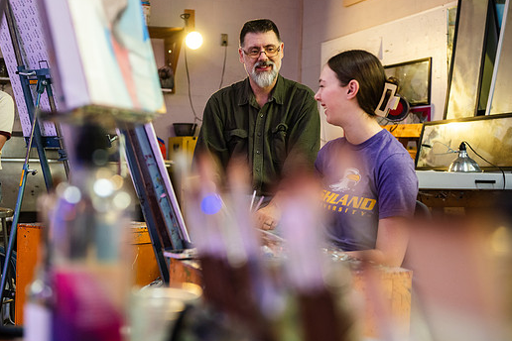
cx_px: 246
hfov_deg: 36.9
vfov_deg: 25.1
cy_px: 169
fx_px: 768
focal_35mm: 54
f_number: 3.2
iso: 1250
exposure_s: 1/80
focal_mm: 48
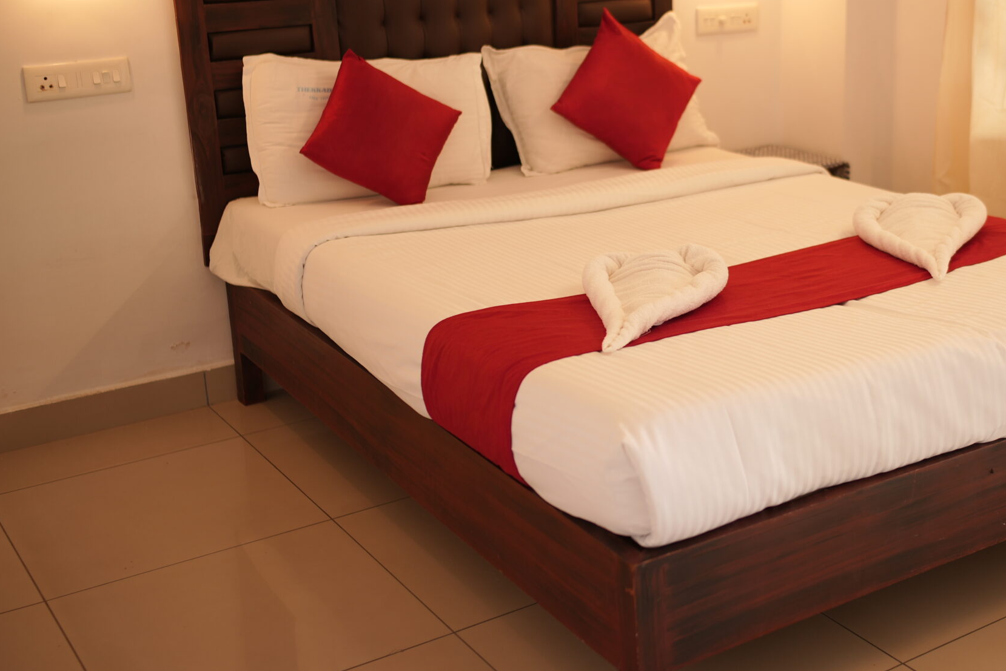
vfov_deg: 25.0
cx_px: 716
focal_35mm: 54
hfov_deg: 36.3
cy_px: 261
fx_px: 1509
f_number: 1.6
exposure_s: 1/100
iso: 160
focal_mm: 35
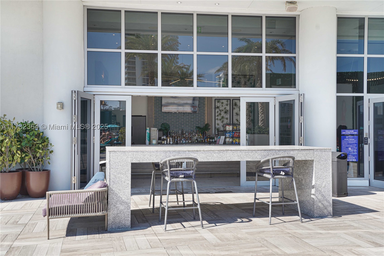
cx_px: 192
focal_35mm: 34
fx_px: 363
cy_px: 128
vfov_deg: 38.9
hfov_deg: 55.8
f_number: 6.3
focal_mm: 34
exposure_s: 1/200
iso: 100
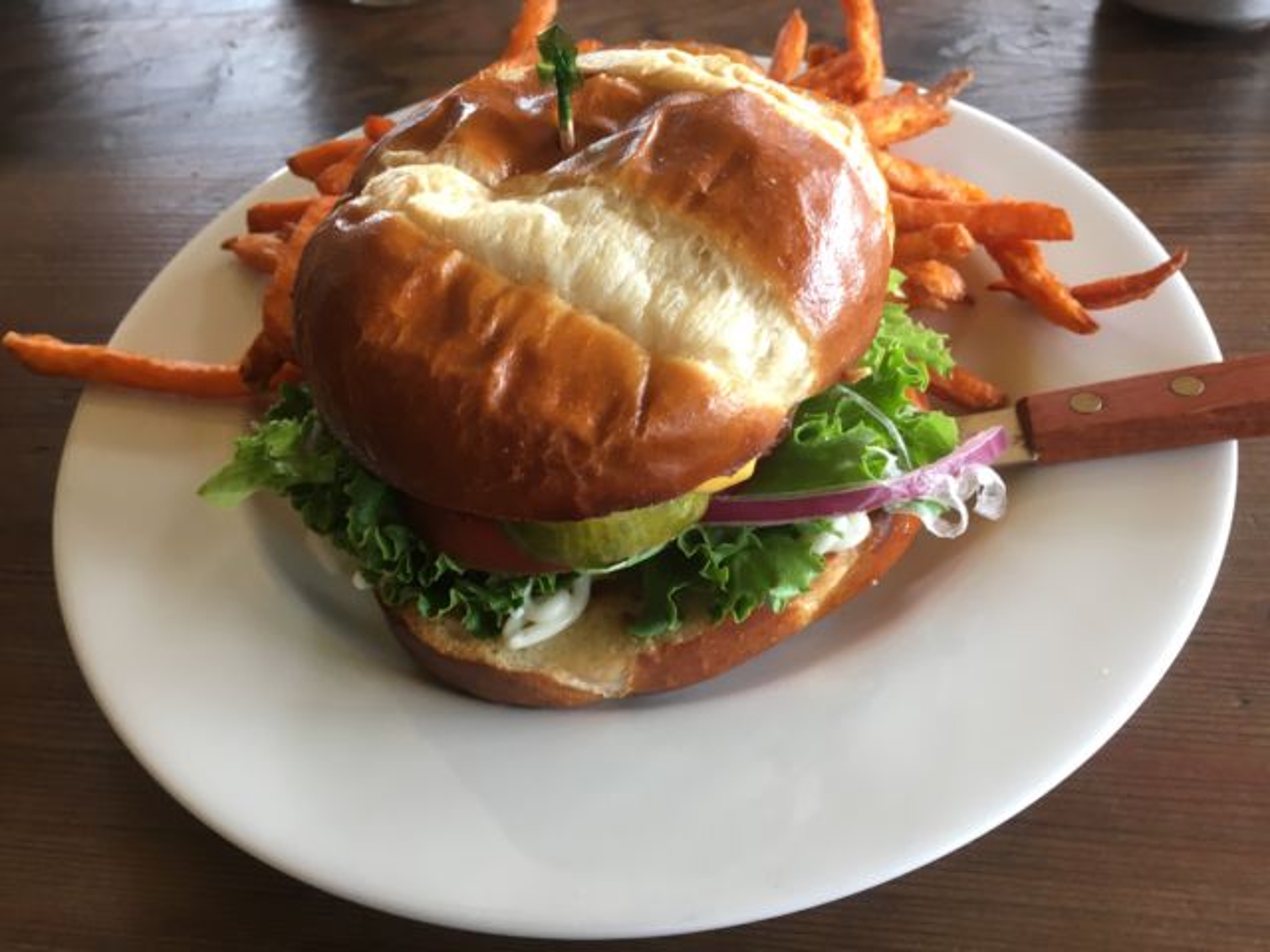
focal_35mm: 29
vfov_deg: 48.2
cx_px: 635
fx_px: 1064
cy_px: 476
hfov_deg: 61.7
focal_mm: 4.15
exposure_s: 1/30
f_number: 2.2
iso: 50
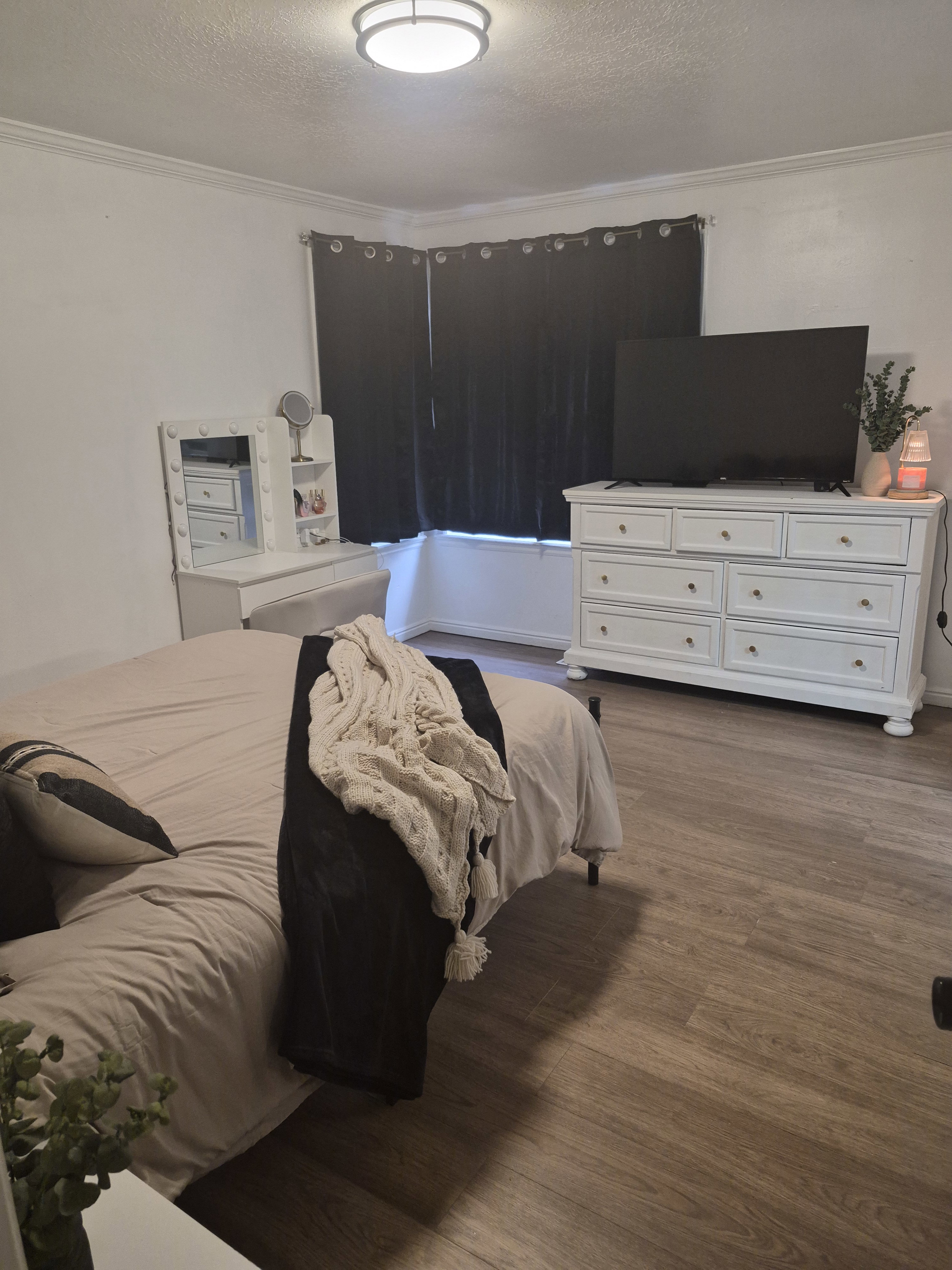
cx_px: 476
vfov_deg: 73.9
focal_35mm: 23
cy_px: 635
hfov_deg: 58.9
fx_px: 843
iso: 640
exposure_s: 1/120
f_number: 1.8
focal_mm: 5.4
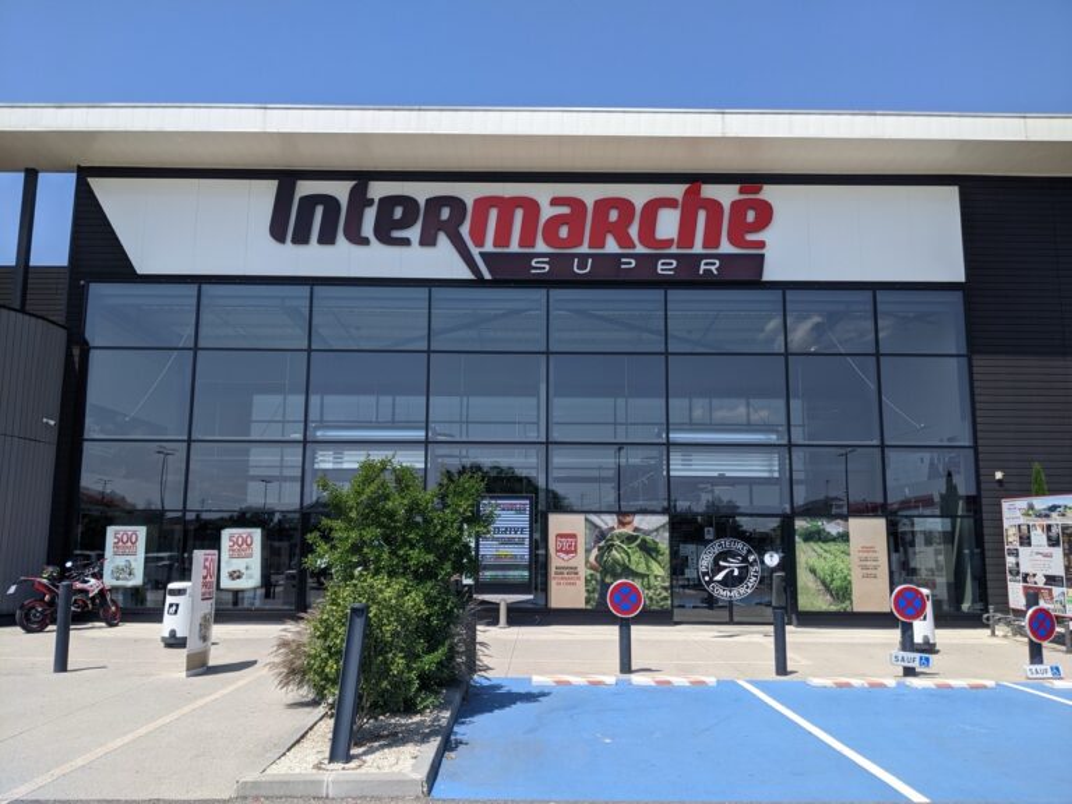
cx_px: 536
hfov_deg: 65.3
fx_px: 836
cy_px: 402
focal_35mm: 27
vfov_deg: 51.4
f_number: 1.8
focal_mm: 4.44
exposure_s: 1/2933
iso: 54
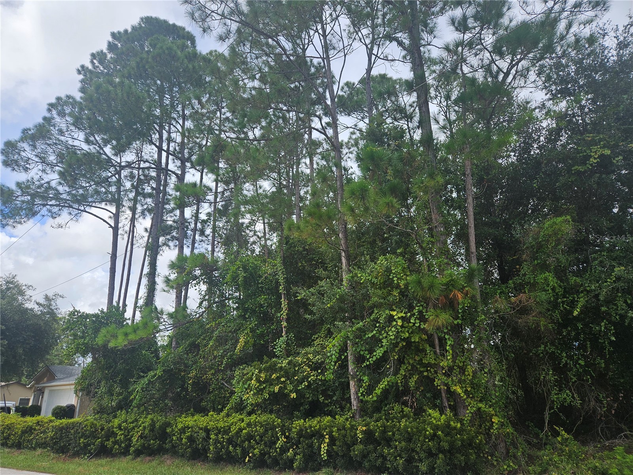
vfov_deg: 58.9
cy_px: 238
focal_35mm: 23
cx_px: 316
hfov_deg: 73.9
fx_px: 421
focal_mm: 5.4
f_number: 1.8
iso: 25
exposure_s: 1/1484
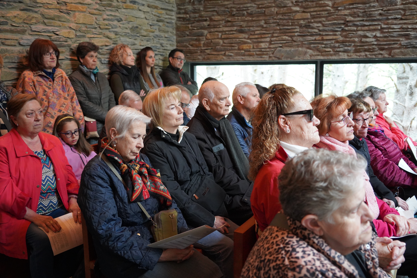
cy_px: 139
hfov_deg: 57.2
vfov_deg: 40.0
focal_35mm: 33
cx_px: 208
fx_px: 382
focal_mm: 33
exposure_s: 1/160
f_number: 4
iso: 8000
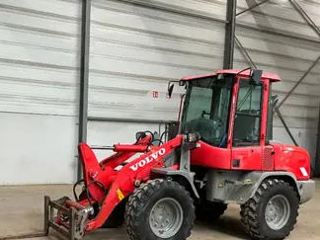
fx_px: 398
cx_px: 94
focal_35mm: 43
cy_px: 169
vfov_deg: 33.2
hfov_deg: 42.9
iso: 64
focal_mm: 3
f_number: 1.8
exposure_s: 1/61
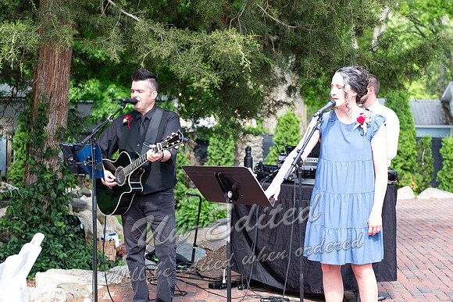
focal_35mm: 75
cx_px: 226
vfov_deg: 18.2
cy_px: 151
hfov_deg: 27.0
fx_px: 944
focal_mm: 50
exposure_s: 1/200
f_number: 2.8
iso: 250
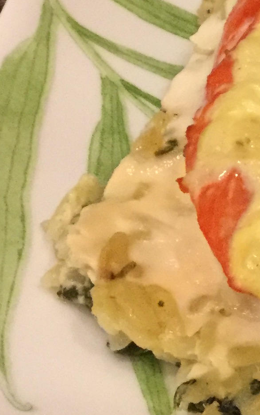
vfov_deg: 18.2
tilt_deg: -47.7
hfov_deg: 10.0
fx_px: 1293
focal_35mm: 114
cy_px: 127
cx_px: 641
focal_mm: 3.3
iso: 200
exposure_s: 1/24
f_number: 2.4
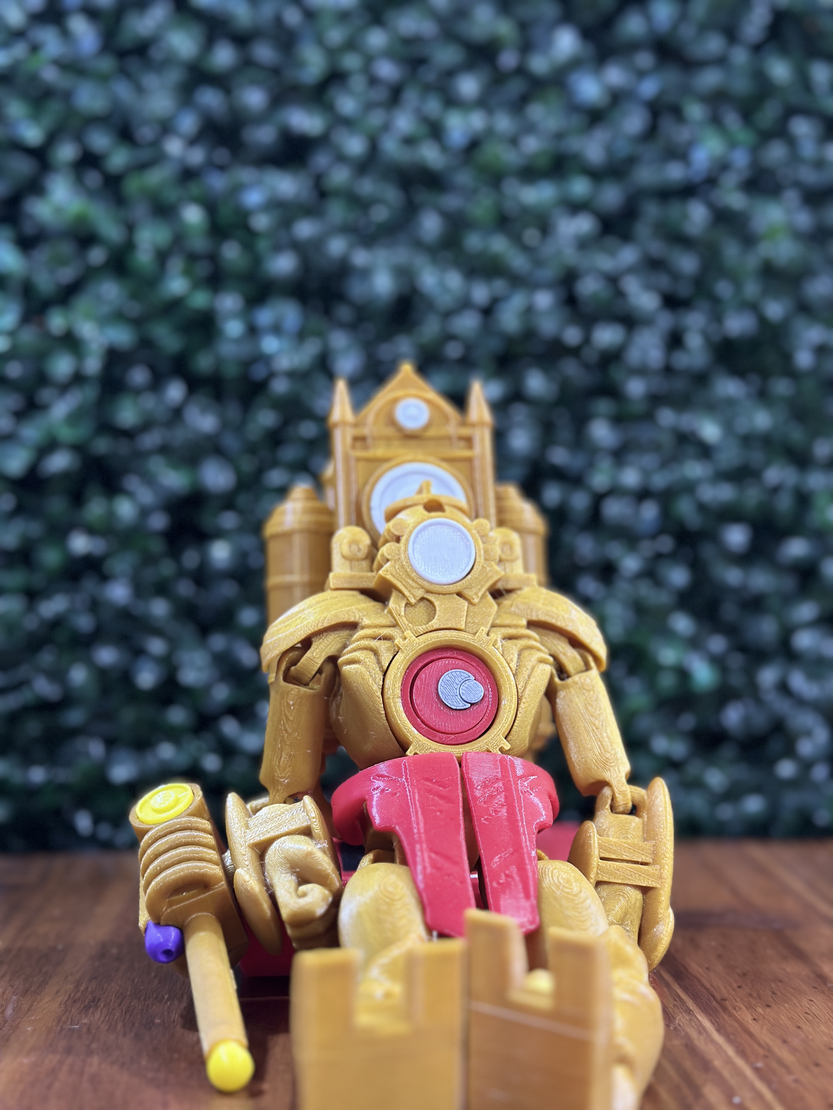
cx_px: 416
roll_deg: -0.4
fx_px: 1540
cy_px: 555
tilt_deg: -1.0
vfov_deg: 39.7
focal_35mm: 48
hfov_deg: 30.3
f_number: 1.78
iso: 250
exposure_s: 1/33
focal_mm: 6.86
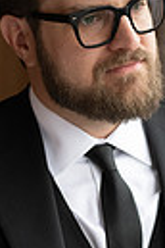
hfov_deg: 7.9
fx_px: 1196
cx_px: 71
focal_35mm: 174
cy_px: 263
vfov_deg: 11.7
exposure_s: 1/200
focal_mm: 50
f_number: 2.8
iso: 1250
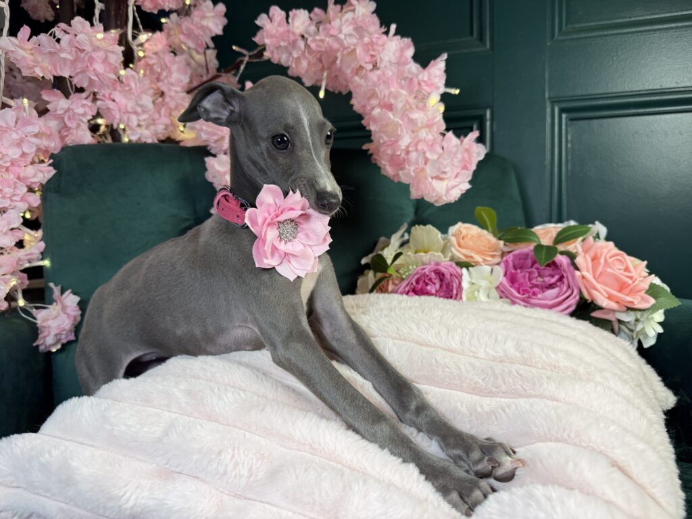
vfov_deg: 56.8
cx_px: 346
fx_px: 480
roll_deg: +1.5
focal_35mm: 24
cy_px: 260
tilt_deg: -3.1
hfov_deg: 71.6
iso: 80
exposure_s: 1/120
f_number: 1.78
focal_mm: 6.76
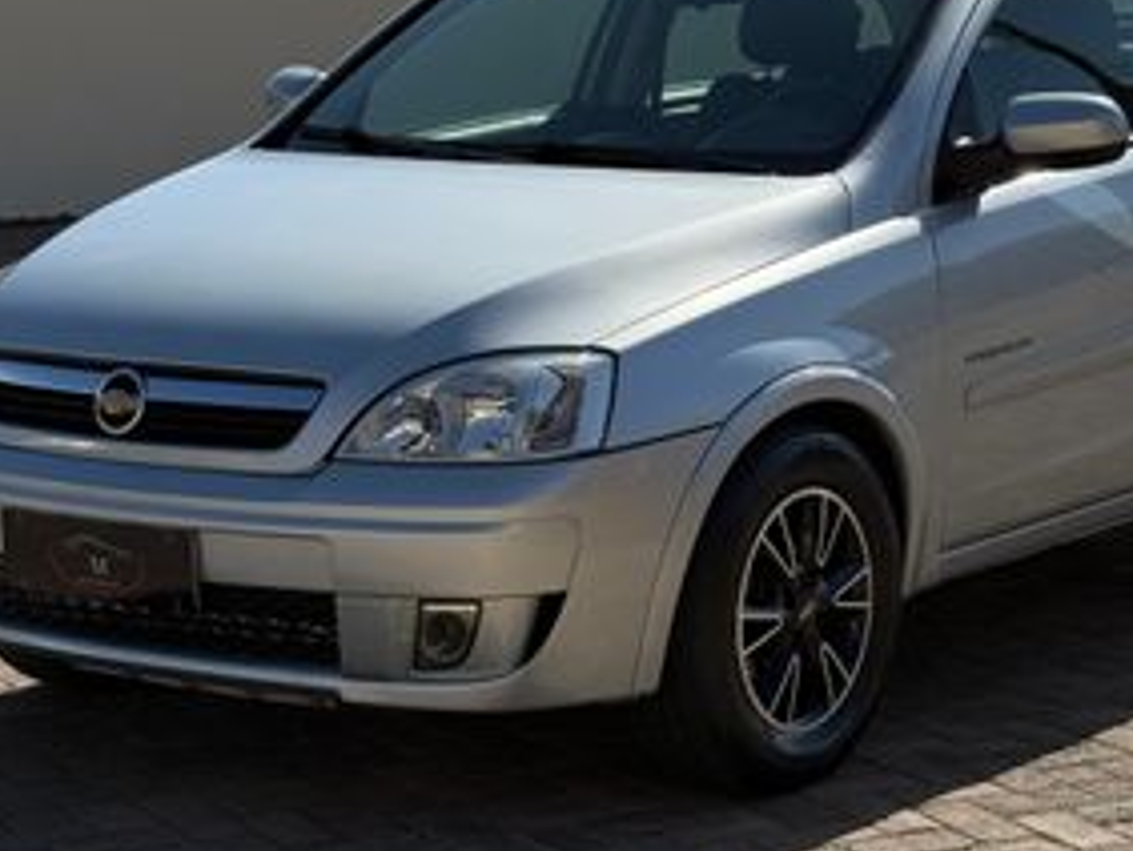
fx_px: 2621
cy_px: 265
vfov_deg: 18.4
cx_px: 675
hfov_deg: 24.4
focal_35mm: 80
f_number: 1.78
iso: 100
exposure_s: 1/6536
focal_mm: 6.76
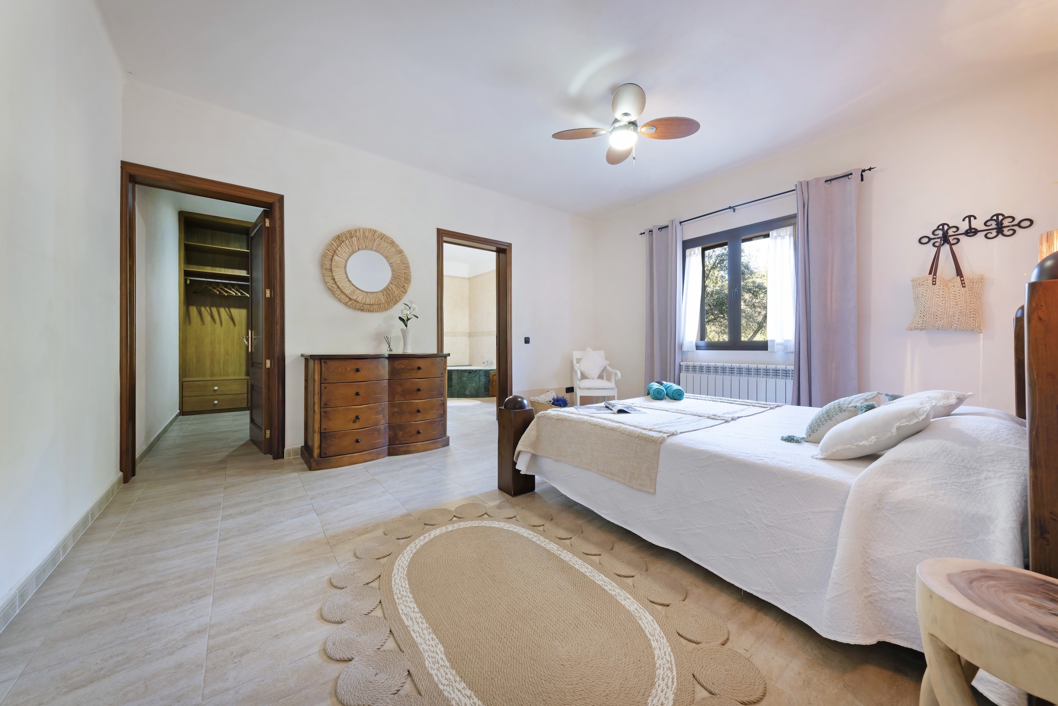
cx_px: 529
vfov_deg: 90.1
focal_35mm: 12
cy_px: 353
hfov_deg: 112.6
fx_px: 353
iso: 200
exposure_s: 1/1.25
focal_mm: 12
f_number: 9
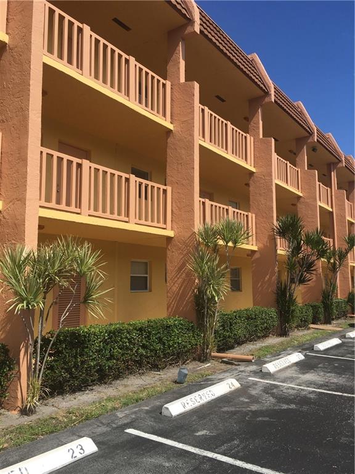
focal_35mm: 29
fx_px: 397
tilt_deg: +7.8
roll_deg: -1.0
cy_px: 237
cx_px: 178
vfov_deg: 61.7
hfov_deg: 48.2
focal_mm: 4.15
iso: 25
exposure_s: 1/1748
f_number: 2.2
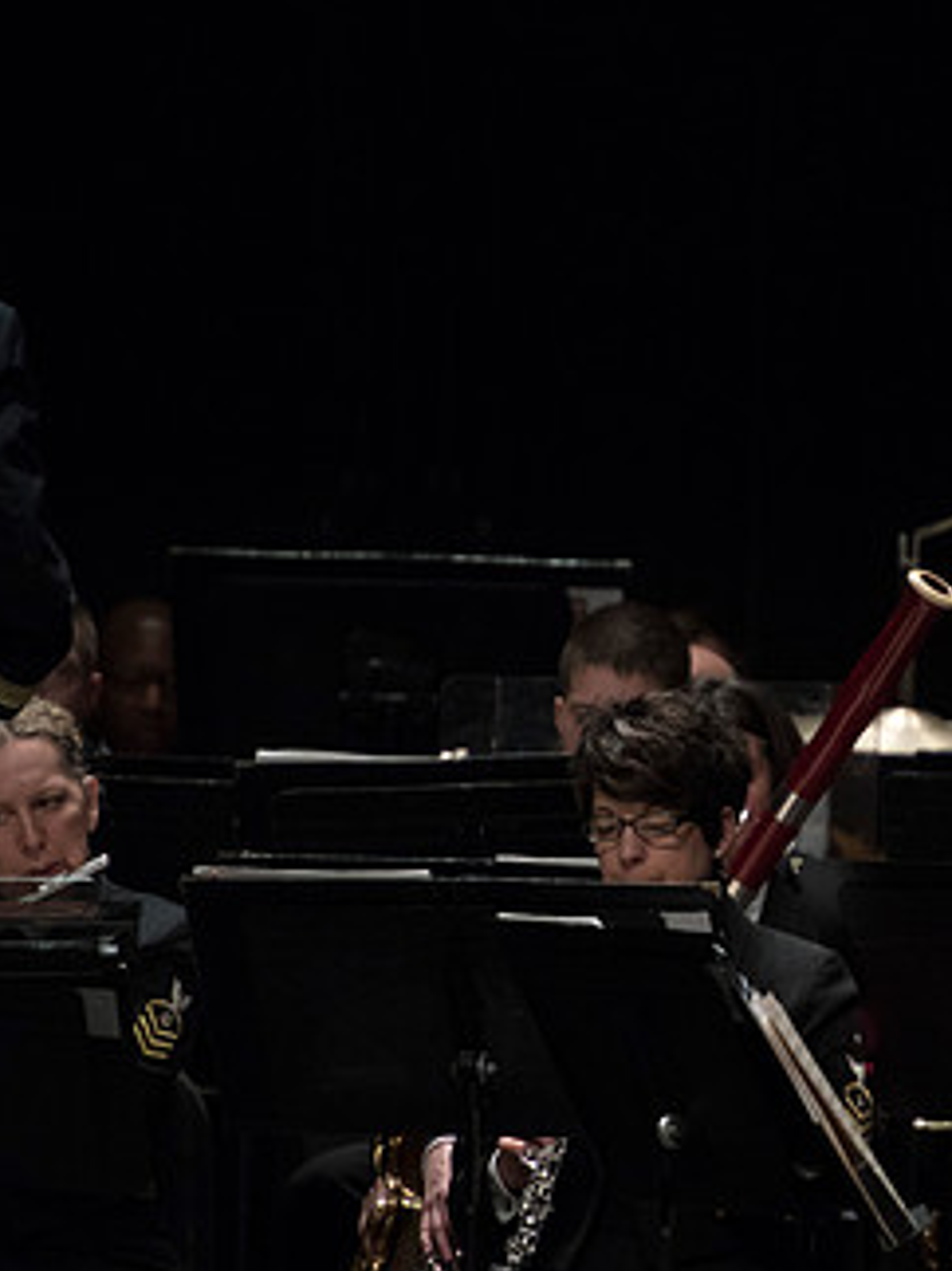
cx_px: 1003
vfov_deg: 2.9
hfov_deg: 2.2
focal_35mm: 691
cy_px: 722
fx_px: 25355
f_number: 5.6
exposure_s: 1/800
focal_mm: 400
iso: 4000
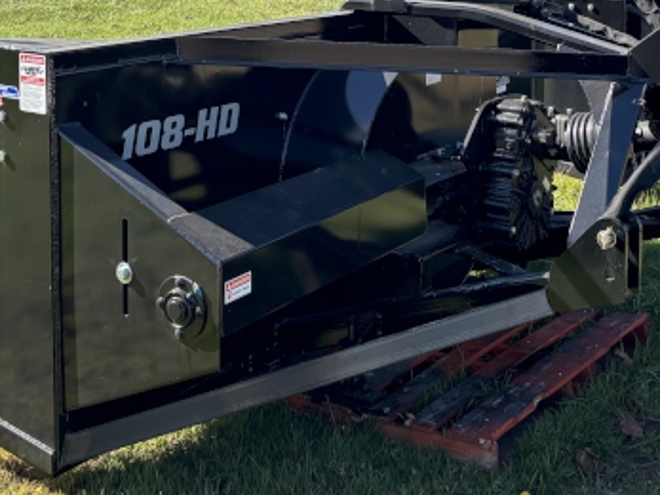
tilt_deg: -2.5
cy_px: 11
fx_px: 1144
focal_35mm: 60
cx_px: 371
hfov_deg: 32.2
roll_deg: -0.1
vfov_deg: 23.5
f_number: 1.6
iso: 50
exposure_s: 1/1103
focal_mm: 5.96
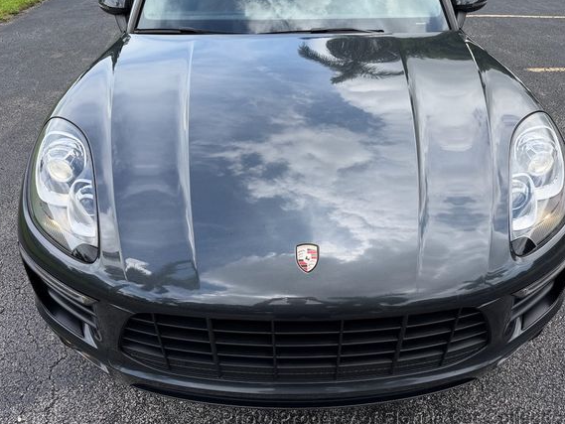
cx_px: 289
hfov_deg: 65.3
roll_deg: +0.2
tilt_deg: -32.9
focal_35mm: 27
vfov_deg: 51.3
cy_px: 201
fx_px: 441
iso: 80
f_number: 1.78
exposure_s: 1/1493
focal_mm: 6.76
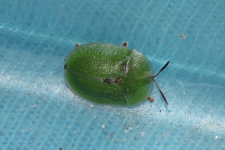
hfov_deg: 9.8
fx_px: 1312
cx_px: 112
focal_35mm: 210
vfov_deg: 6.5
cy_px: 75
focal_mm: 140
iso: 100
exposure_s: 1/160
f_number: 13
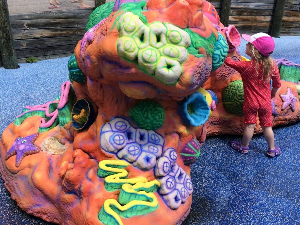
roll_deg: -2.3
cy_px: 112
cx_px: 150
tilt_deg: -21.1
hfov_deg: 61.7
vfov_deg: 48.2
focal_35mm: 29
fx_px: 251
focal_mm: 4.15
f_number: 2.2
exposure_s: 1/1080
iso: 32
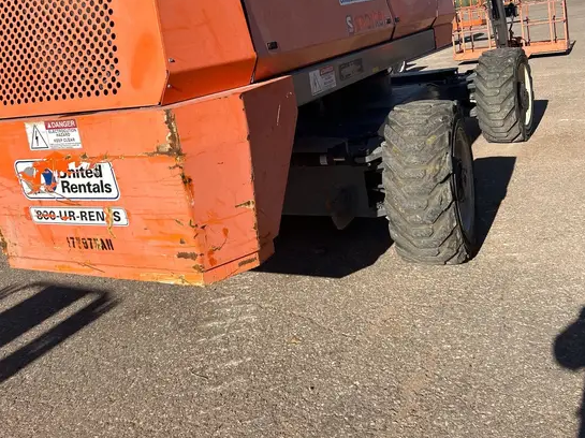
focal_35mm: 35
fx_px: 591
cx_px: 293
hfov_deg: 52.7
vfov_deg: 39.5
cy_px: 108
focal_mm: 5.7
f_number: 1.5
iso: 50
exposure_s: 1/4115
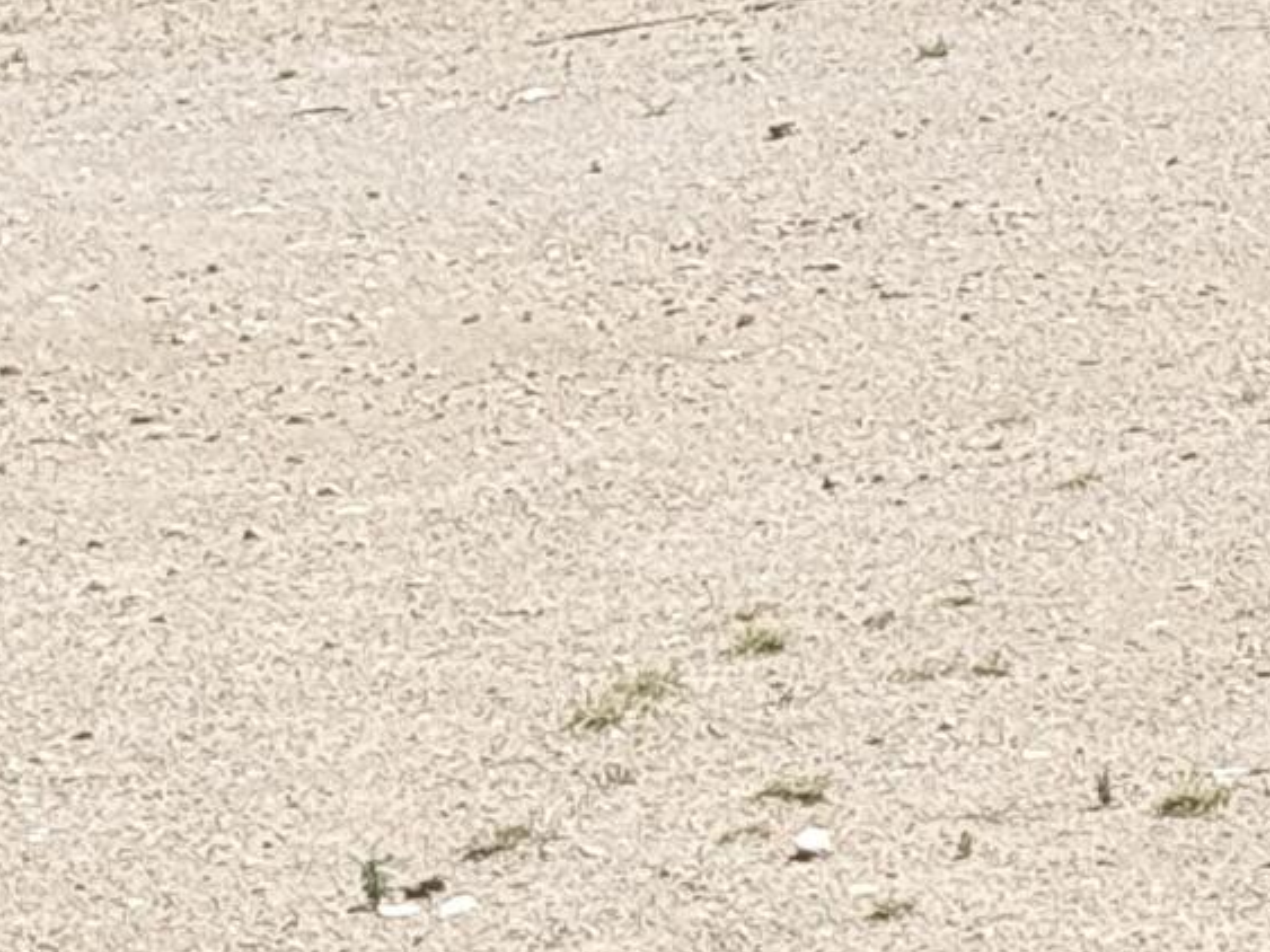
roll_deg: +1.8
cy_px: -1184
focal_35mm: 256
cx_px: 2901
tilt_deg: -0.4
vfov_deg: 5.6
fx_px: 9390
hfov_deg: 7.3
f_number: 1.78
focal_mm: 6.76
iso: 100
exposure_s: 1/2088
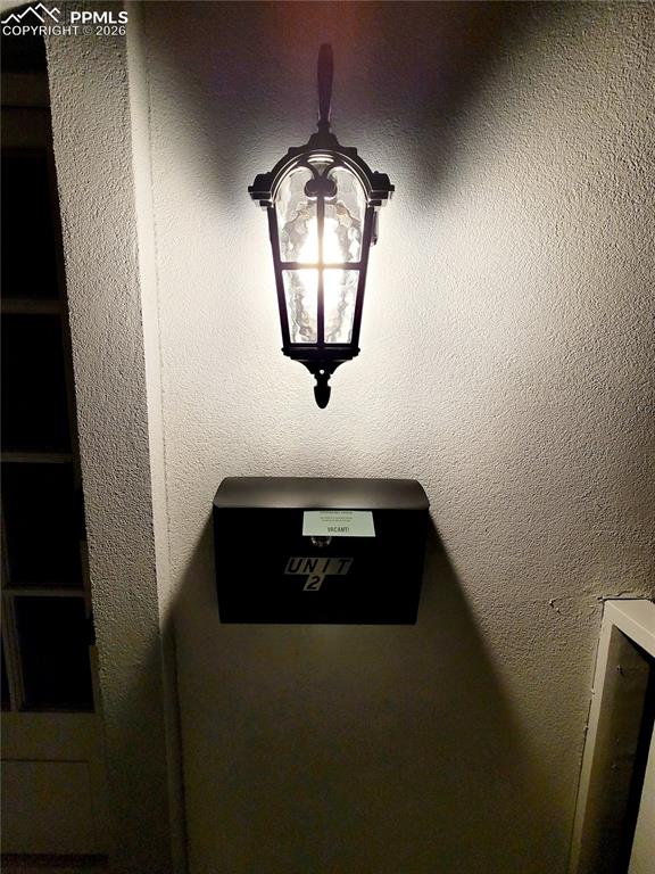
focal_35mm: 13
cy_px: 437
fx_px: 328
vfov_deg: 106.2
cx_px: 328
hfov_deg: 89.9
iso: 250
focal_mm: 2.2
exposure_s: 1/60.2
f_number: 2.2
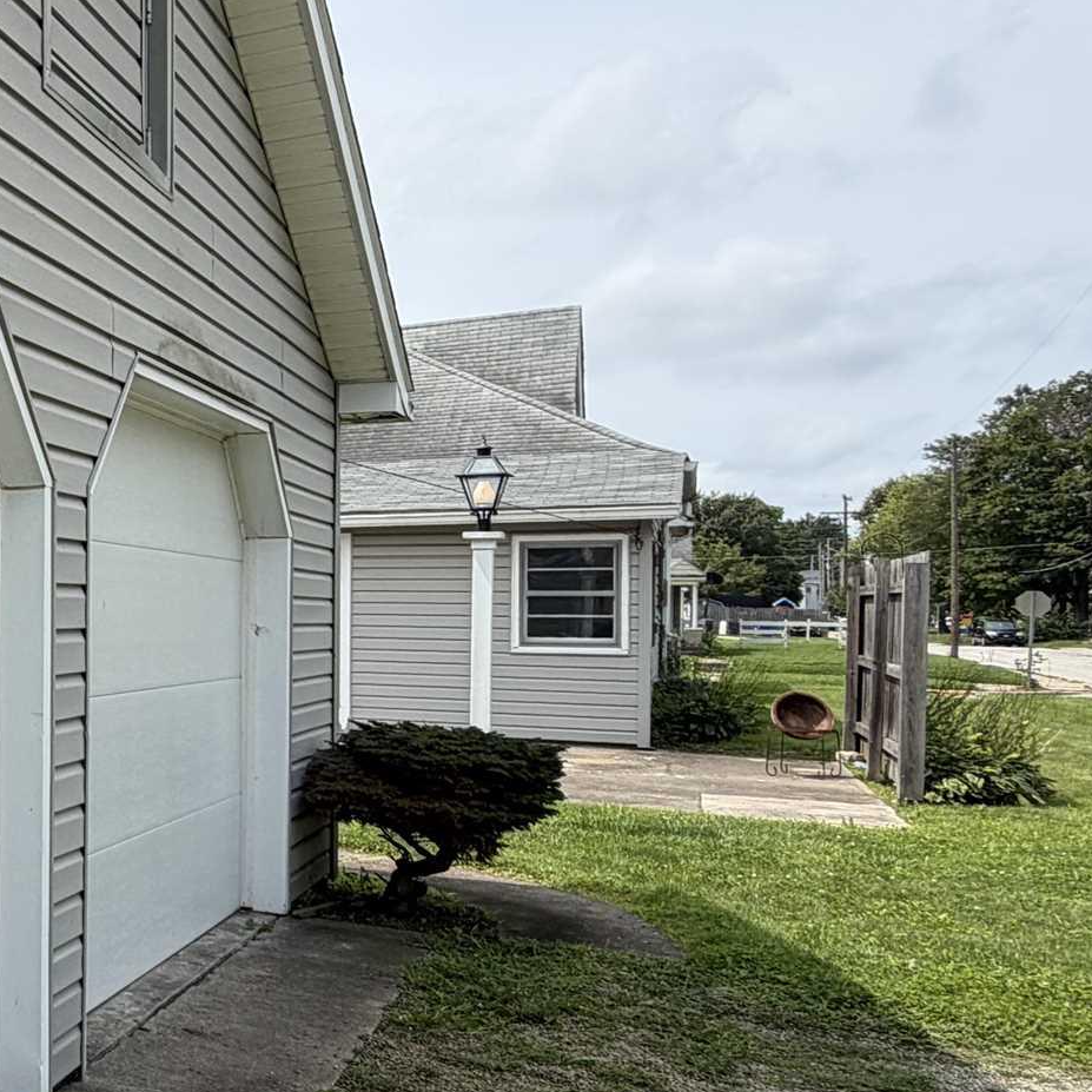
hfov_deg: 31.5
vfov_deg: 40.9
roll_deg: -0.3
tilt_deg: +0.8
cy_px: 600
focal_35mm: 41
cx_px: -327
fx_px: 1463
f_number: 2.2
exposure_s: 1/770
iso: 20
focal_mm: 2.22
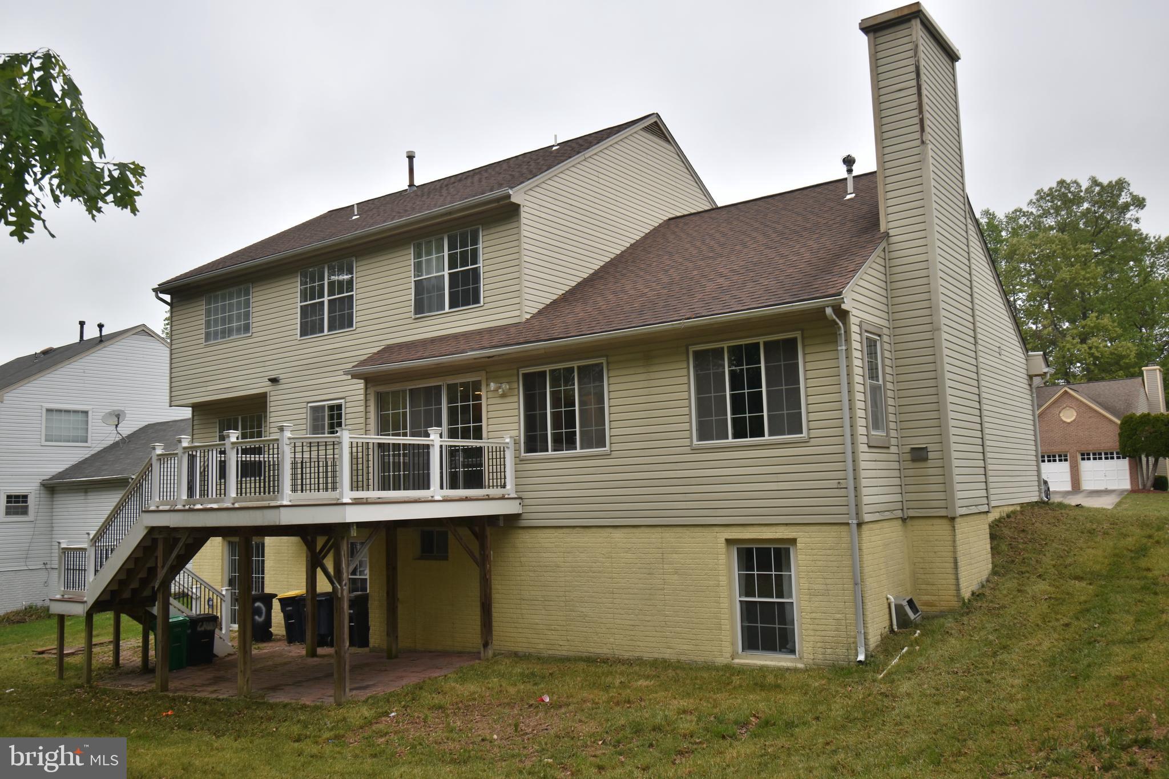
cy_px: 390
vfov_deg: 43.6
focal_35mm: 30
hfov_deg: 61.9
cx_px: 584
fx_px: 974
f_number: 6.3
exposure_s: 1/200
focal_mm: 20
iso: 100
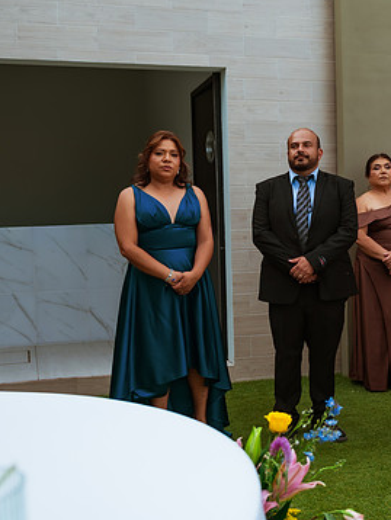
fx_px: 812
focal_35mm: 54
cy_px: 254
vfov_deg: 35.5
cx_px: 281
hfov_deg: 26.8
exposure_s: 1/1250
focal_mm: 31
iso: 100
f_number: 2.8
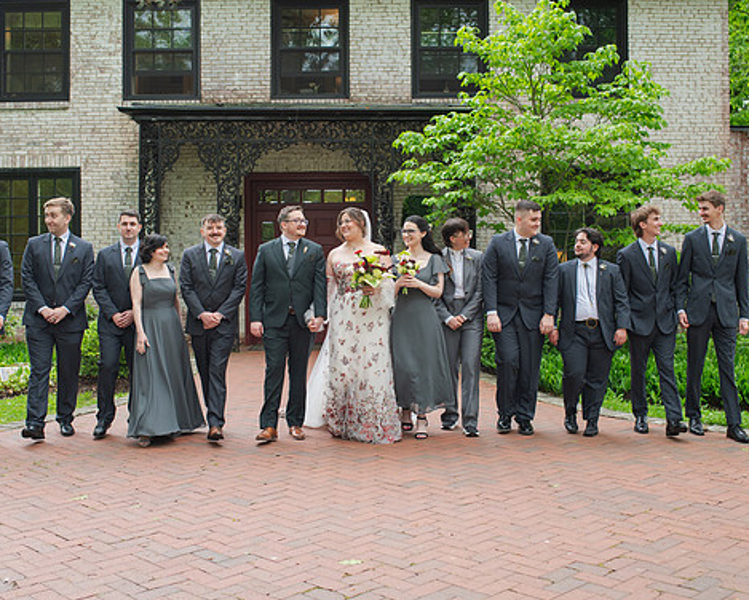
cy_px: 295
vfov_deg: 33.5
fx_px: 998
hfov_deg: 41.1
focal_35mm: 45
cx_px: 364
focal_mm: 35
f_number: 3.5
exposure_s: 1/320
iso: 250
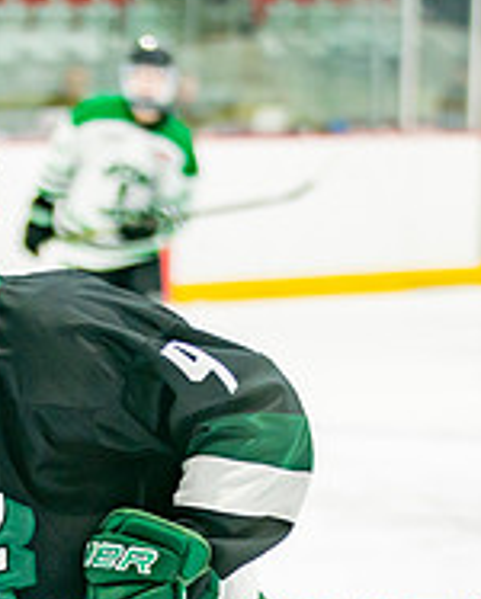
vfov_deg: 6.3
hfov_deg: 5.1
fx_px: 5419
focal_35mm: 305
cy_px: 644
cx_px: 116
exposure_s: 1/640
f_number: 2.8
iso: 1000
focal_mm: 90
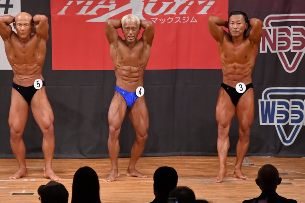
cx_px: 152
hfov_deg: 7.2
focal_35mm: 285
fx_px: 2413
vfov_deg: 4.8
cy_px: 102
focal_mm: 190
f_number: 5.6
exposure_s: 1/400
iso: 7200
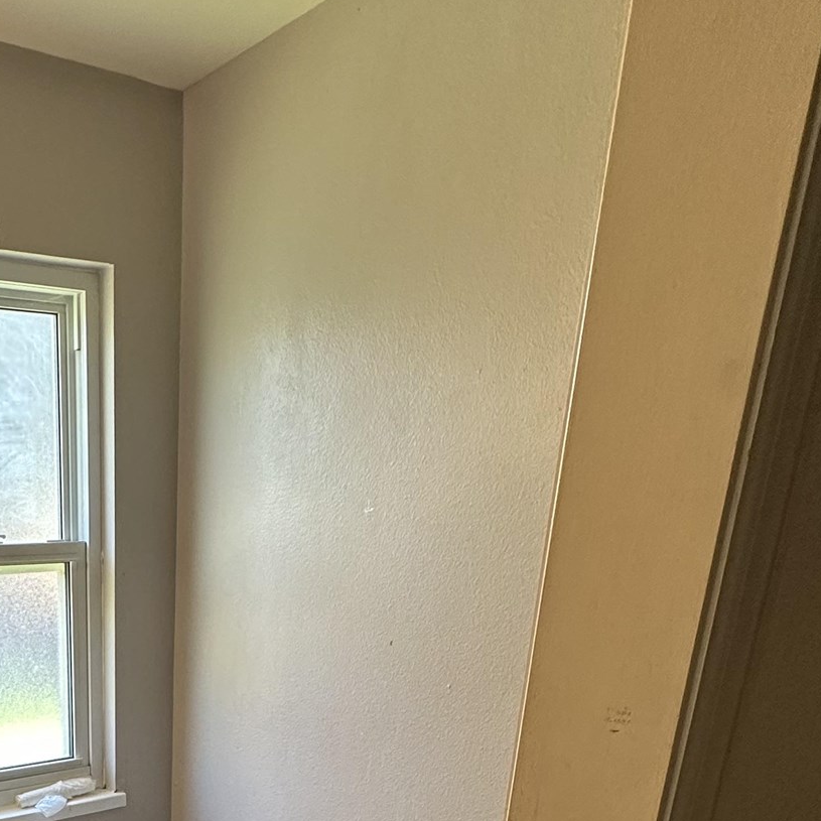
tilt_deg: -20.9
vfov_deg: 38.8
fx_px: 939
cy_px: 907
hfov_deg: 42.1
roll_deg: +1.9
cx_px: 36
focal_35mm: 35
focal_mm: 2.22
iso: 160
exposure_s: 1/60
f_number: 2.2
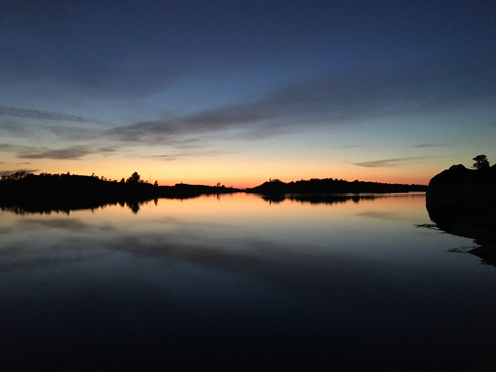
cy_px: 186
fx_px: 416
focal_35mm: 29
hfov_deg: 61.7
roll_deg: +0.4
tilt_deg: +2.0
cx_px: 248
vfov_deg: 48.2
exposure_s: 1/17
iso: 320
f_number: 2.2
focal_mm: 4.15
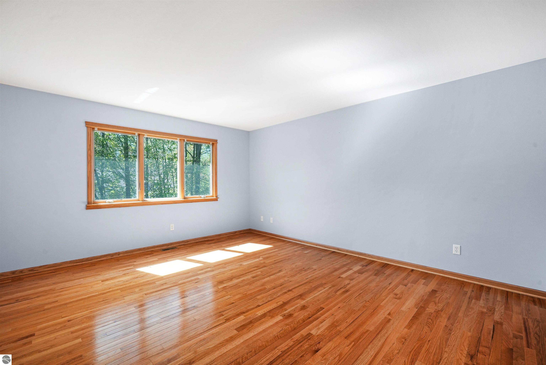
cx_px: 273
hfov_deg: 100.4
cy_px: 182
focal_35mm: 15
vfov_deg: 77.4
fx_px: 228
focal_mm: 15
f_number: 10
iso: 2000
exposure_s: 1/13
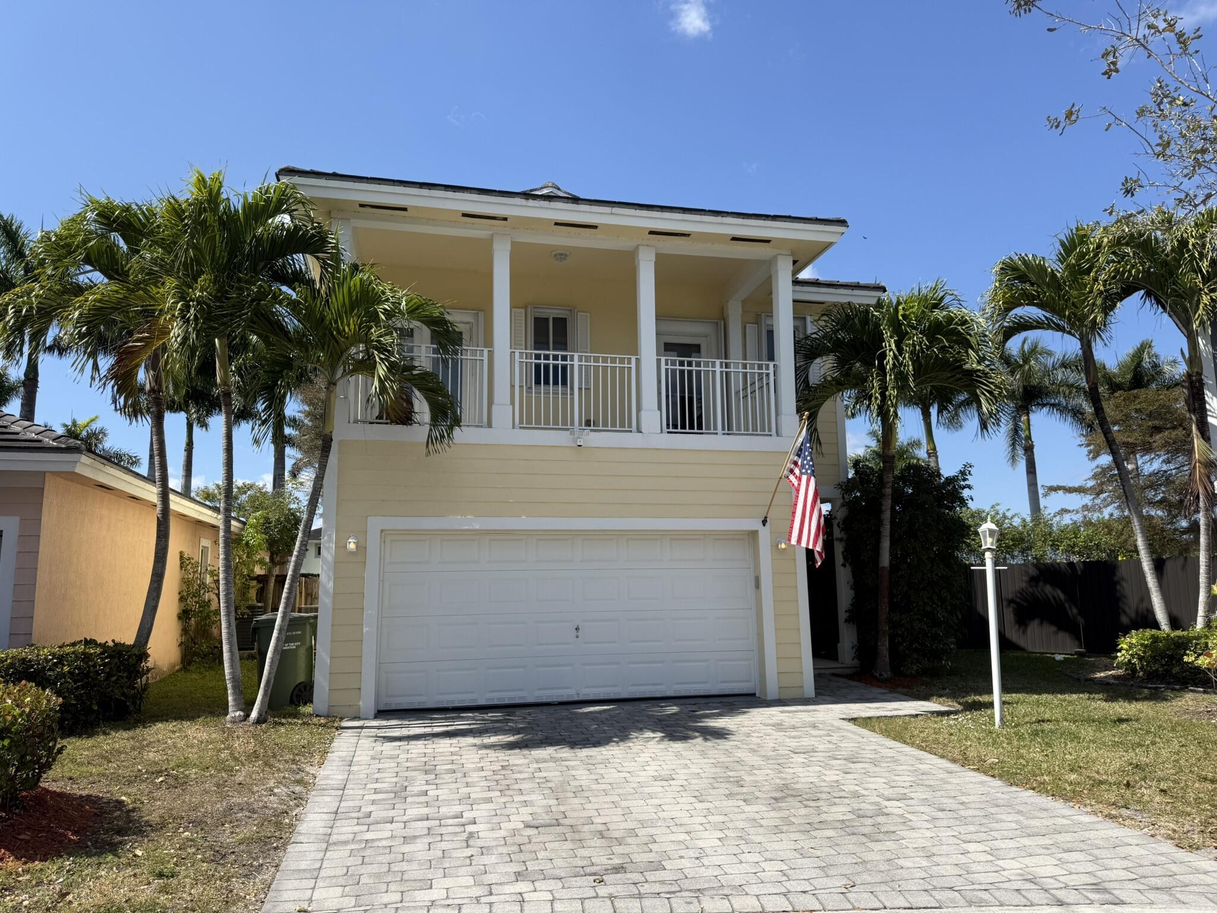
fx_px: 844
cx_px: 608
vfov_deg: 56.8
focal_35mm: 24
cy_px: 456
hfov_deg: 71.6
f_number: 1.78
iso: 80
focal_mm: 6.76
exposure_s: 1/4167
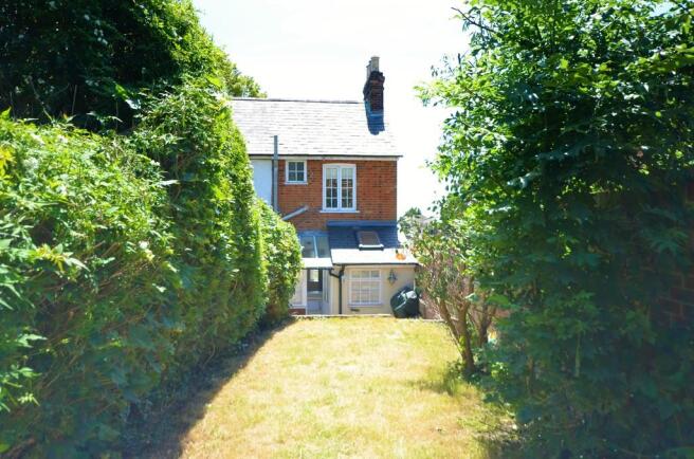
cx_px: 347
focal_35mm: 27
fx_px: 519
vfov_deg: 47.7
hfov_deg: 67.5
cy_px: 230
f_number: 6.3
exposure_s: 1/100
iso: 100
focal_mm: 18
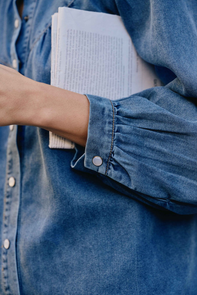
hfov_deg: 19.5
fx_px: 575
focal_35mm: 70
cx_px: 98
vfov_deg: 28.8
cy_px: 148
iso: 640
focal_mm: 70
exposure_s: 1/500
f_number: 4.5
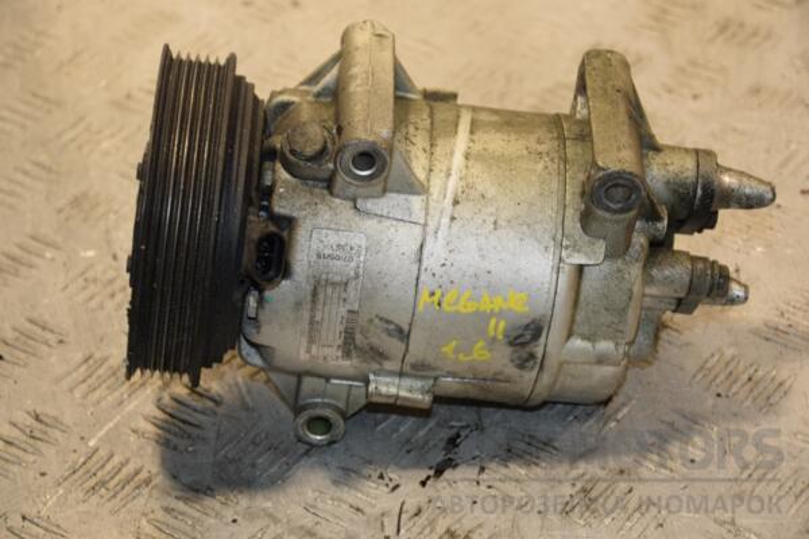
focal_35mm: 105
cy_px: 270
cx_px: 404
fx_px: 2359
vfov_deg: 13.0
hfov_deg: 19.5
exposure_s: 1/160
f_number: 5.3
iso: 800
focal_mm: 70
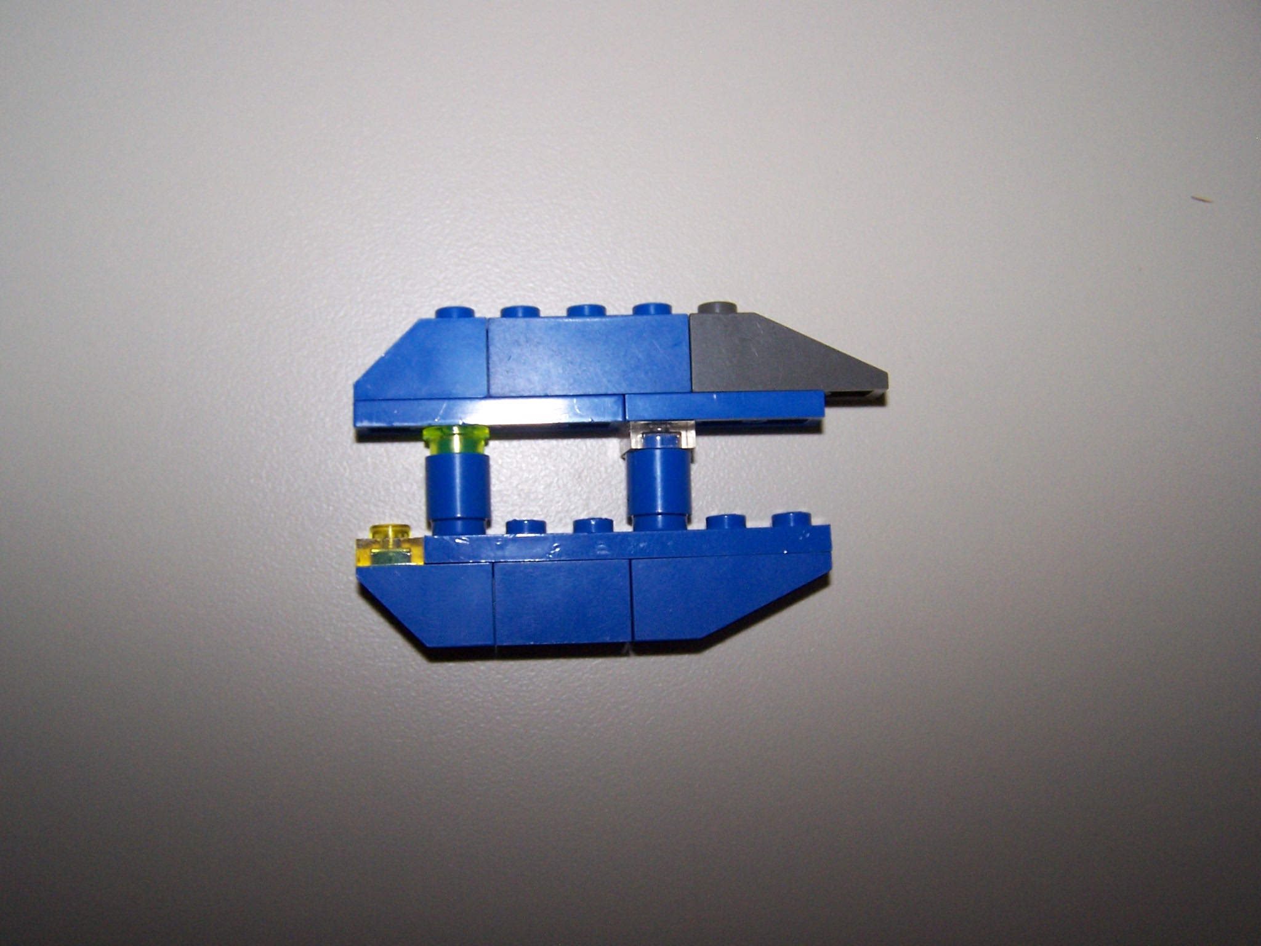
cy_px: 473
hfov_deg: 49.0
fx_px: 1384
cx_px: 630
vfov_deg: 37.7
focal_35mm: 38
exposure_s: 1/60
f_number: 2.8
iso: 140
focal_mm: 6.3
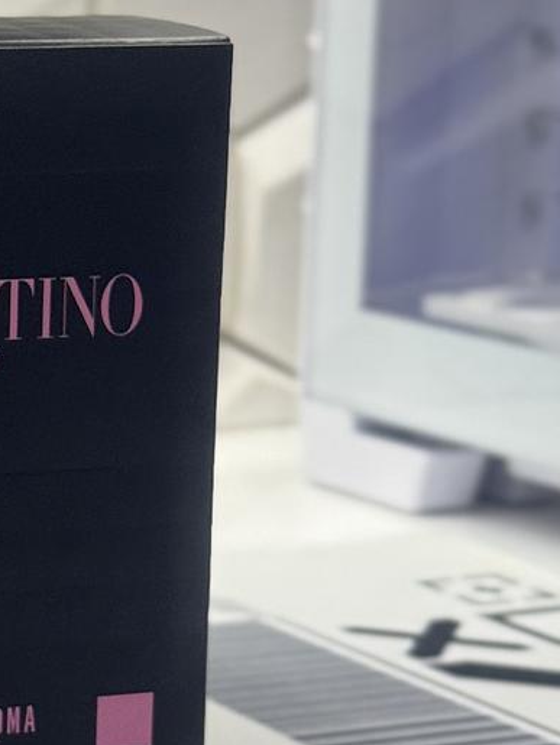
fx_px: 3210
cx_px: -250
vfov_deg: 13.2
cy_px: 589
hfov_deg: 9.7
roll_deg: -0.5
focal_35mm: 149
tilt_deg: -12.5
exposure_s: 1/60
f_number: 1.78
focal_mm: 6.76
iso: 250
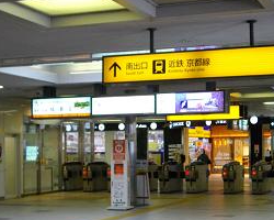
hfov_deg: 25.0
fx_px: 616
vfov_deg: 20.1
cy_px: 131
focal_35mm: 76
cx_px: 174
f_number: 3.6
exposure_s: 1/80
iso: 400
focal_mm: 8.8
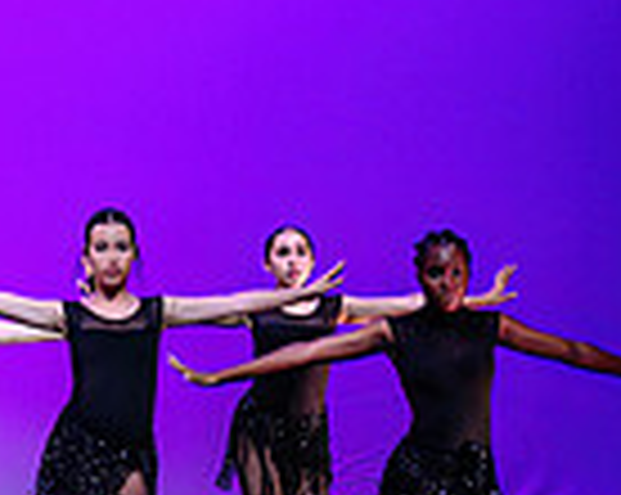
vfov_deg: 5.0
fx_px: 5616
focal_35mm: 306
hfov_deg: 6.2
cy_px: 413
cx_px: -636
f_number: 2.8
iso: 1250
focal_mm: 70
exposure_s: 1/800
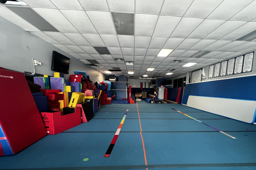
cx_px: 143
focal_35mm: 16
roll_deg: -1.1
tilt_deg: -8.2
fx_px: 114
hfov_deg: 96.3
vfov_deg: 72.4
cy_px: 107
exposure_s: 1/60
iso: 320
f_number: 1.8
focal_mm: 1.57
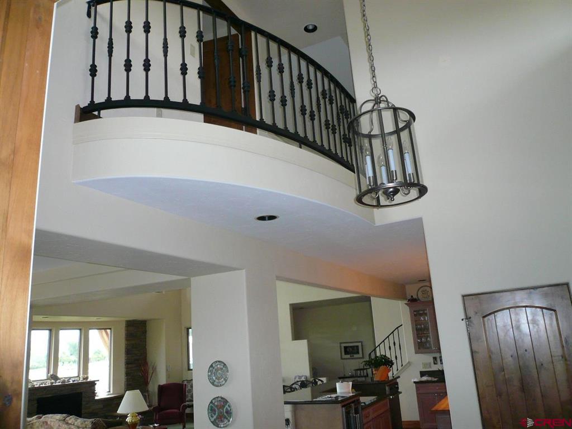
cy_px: 214
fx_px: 463
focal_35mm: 28
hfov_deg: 63.4
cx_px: 286
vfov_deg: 49.7
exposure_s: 1/30
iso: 200
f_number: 2.8
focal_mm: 4.6
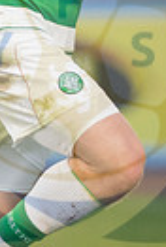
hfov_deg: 0.9
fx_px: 10595
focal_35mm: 1540
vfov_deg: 1.3
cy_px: 40
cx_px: 68
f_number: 2.8
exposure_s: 1/1000
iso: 1250
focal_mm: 300
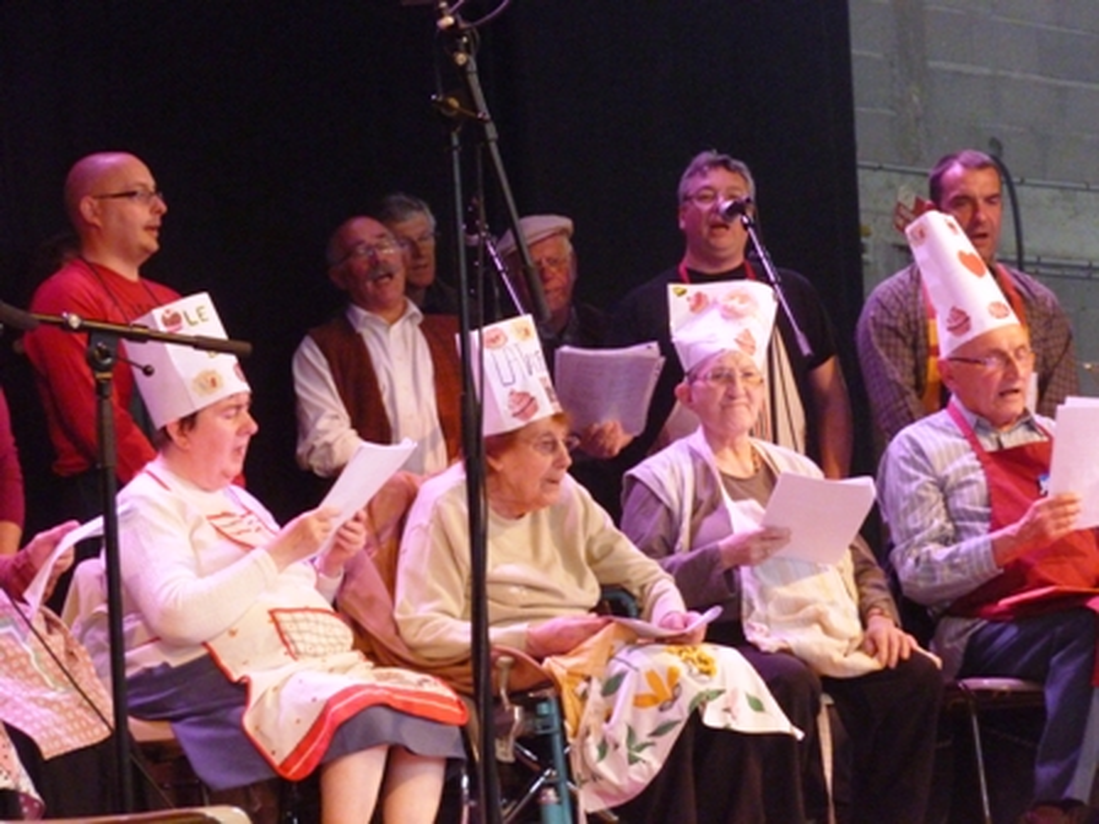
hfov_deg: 14.8
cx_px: 550
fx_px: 4223
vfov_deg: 11.1
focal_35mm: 133
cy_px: 412
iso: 800
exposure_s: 1/30
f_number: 5.8
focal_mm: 23.7
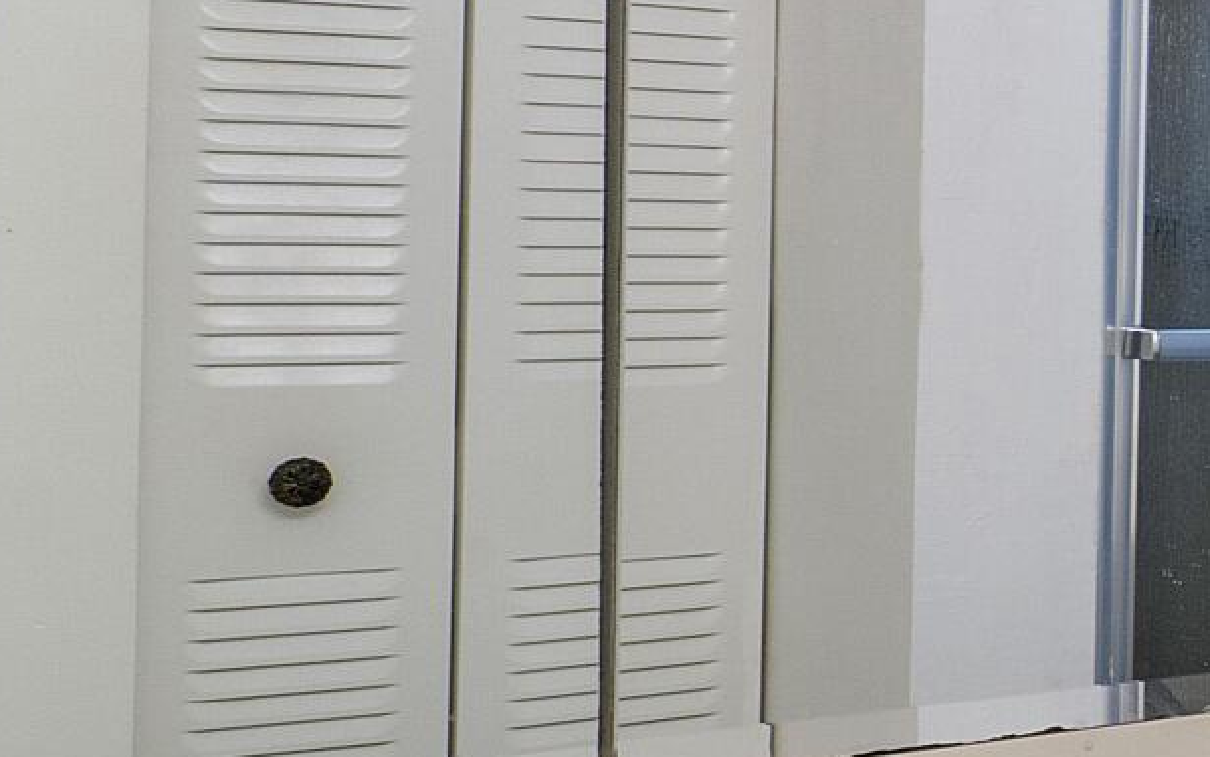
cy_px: 247
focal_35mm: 75
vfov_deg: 17.3
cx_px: 2319
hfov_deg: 19.0
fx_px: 2473
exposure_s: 1/5
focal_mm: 10
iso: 160
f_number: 11
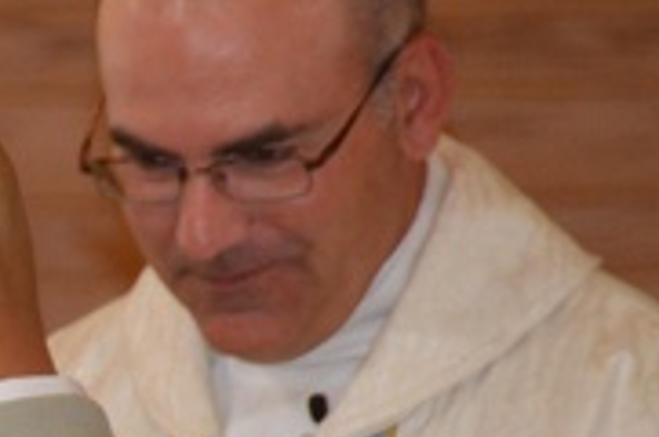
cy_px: 805
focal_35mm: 1311
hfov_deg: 1.6
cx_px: -655
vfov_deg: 1.0
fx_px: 23956
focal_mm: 200
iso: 720
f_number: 5.6
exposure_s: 1/60
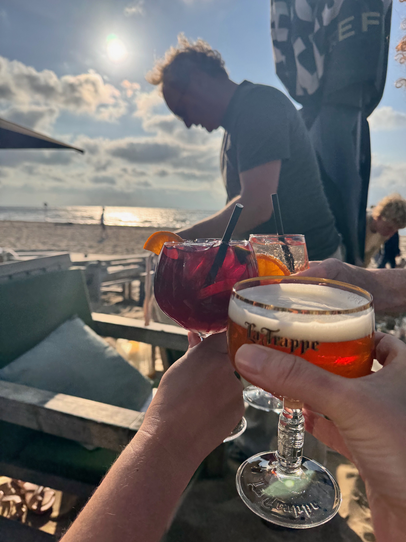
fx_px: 375
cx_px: 203
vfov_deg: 71.6
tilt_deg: -9.0
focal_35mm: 24
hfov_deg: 56.8
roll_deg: -0.8
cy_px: 271
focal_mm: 6.76
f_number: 1.78
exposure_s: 1/12346
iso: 80
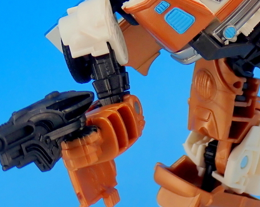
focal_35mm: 211
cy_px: 18
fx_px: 1623
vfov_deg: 7.3
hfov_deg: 9.1
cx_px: 256
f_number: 4.5
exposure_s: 1/20
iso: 100
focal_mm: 15.66
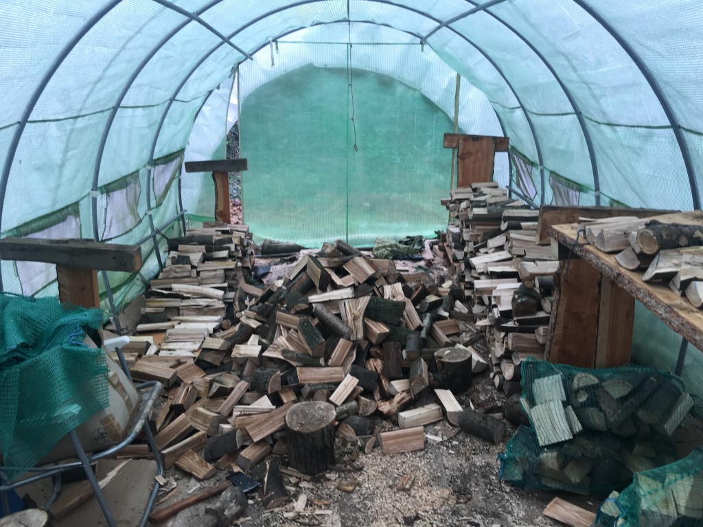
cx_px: 352
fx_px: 589
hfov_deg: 61.7
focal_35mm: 29
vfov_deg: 48.2
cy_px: 264
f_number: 2.2
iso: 40
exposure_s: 1/100
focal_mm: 4.15
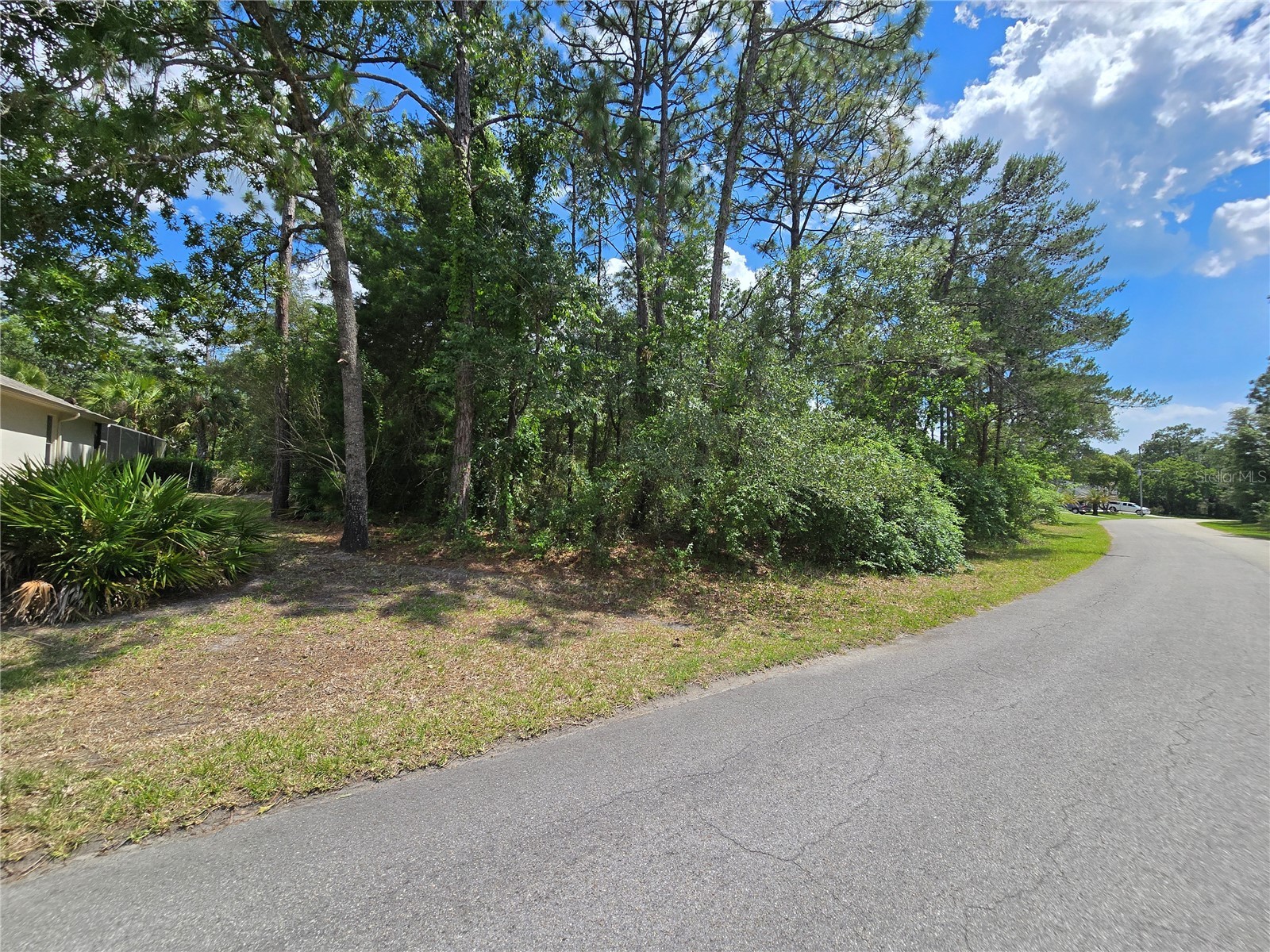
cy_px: 476
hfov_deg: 106.2
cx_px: 635
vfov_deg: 89.9
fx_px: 477
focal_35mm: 13
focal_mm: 2.2
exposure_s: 1/2843
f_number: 2.2
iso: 50
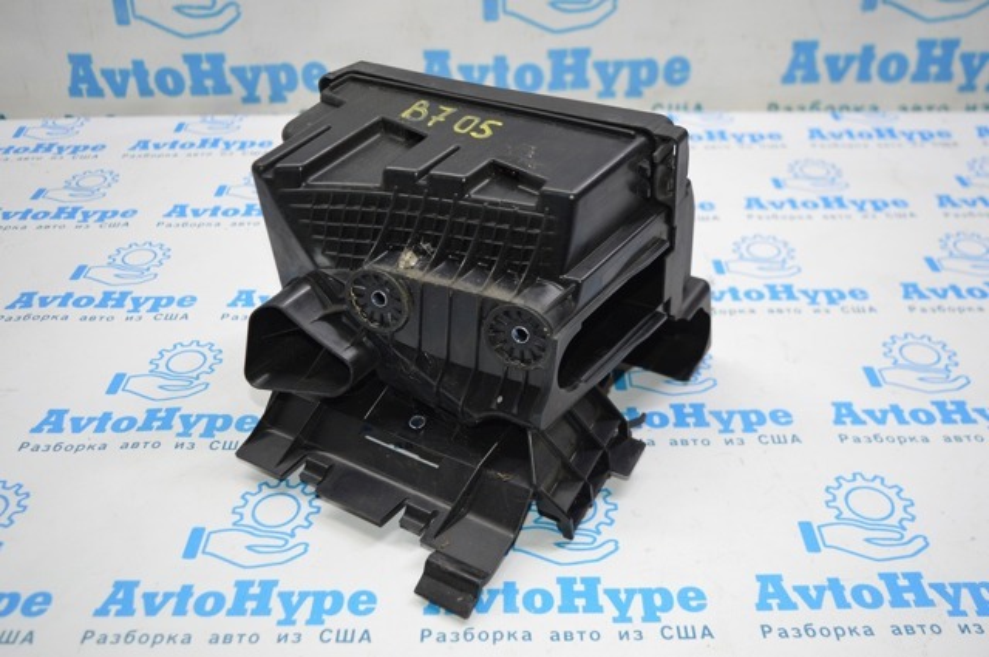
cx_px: 494
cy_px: 328
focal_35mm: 36
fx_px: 988
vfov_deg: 36.8
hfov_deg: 53.2
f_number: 4
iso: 450
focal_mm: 24
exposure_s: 1/60
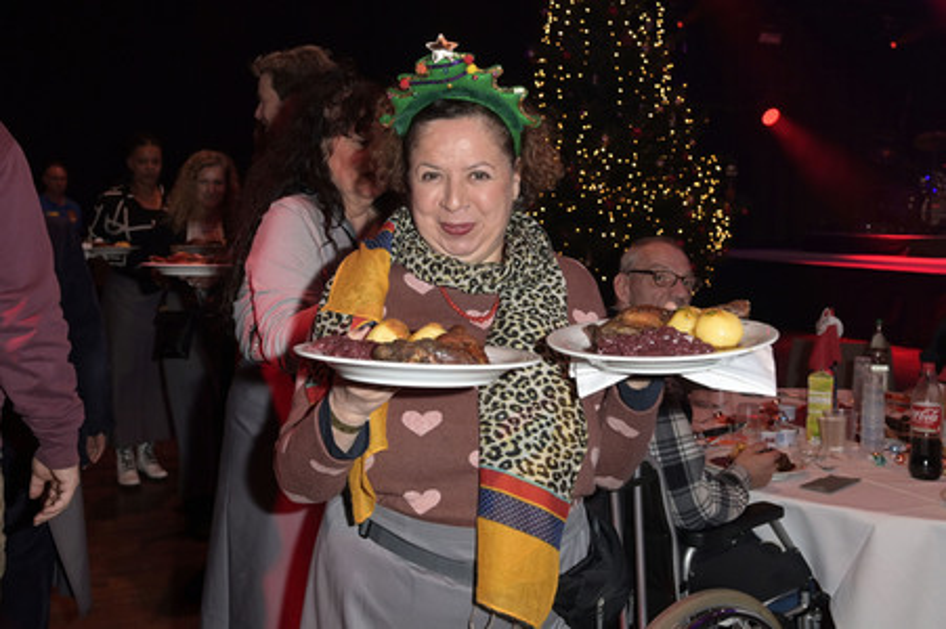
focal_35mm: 34
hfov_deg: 55.8
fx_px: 893
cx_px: 473
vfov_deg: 38.8
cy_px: 314
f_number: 5.6
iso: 2500
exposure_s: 1/160
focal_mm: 34
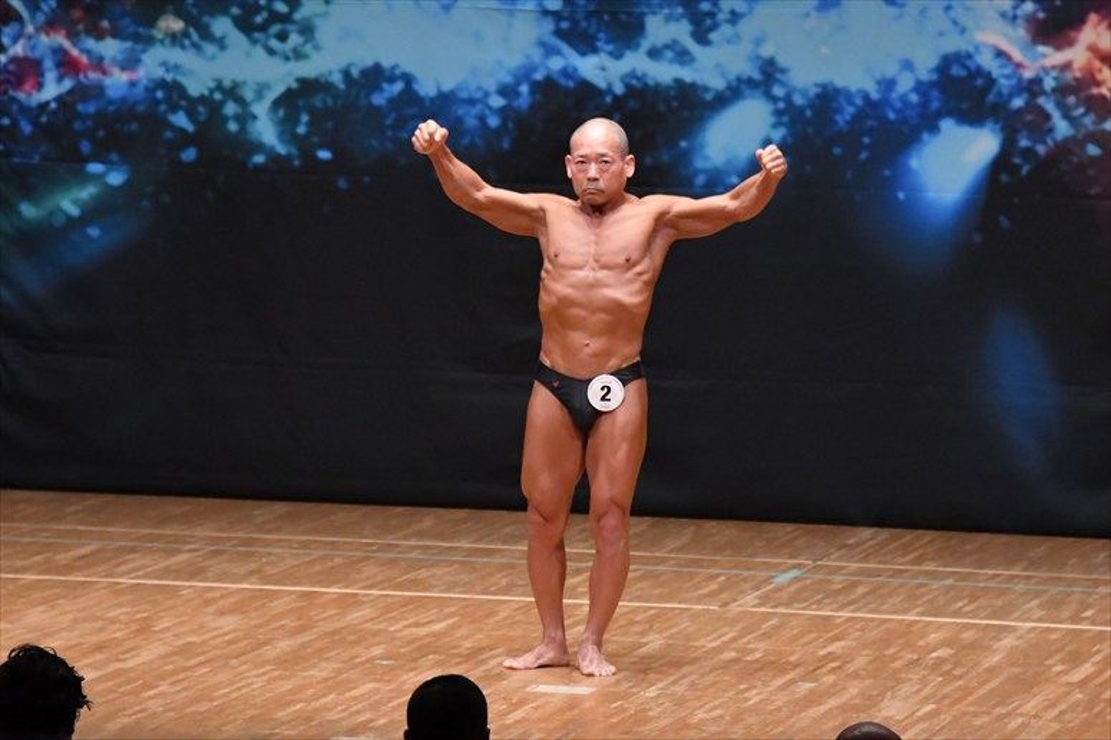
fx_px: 8329
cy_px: 370
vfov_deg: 5.1
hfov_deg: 7.6
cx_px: 556
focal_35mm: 270
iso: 6400
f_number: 5.6
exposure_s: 1/400
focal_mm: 180
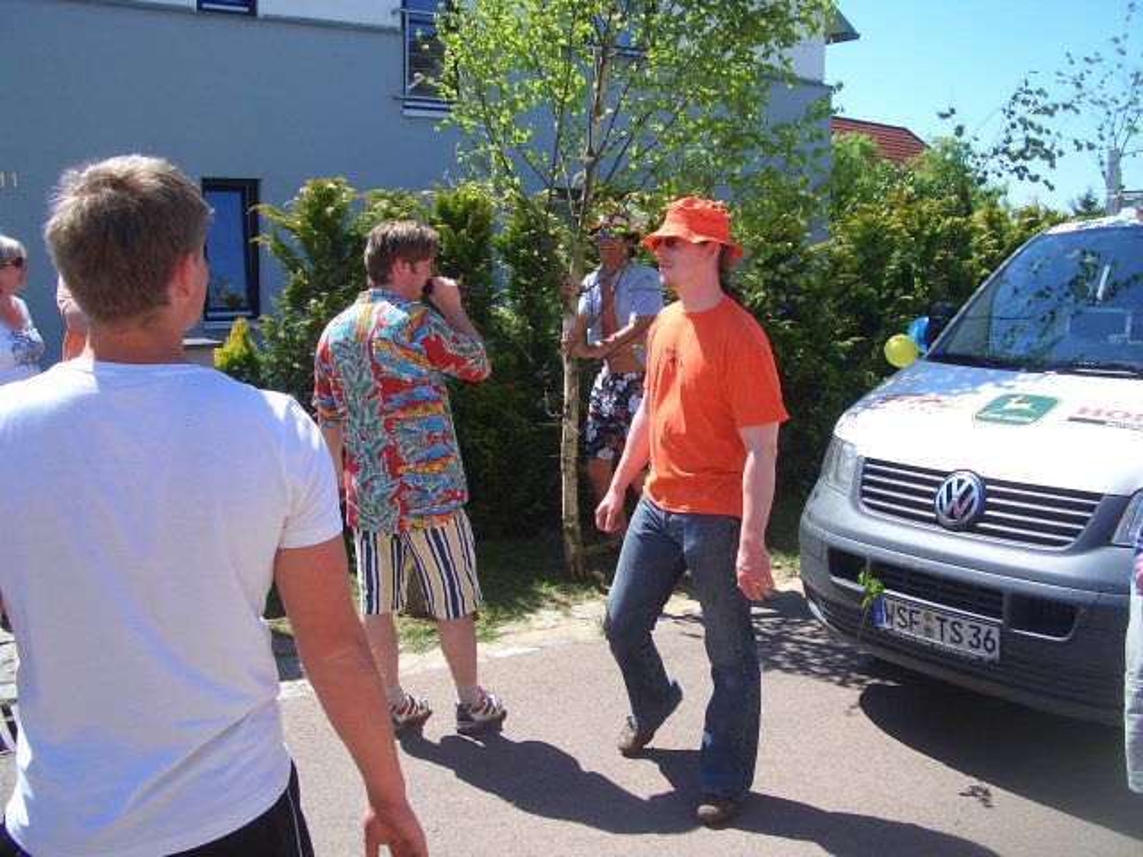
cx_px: 572
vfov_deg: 40.7
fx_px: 1156
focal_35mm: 35
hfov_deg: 52.6
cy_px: 428
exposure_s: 1/320
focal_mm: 5.8
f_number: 4.3
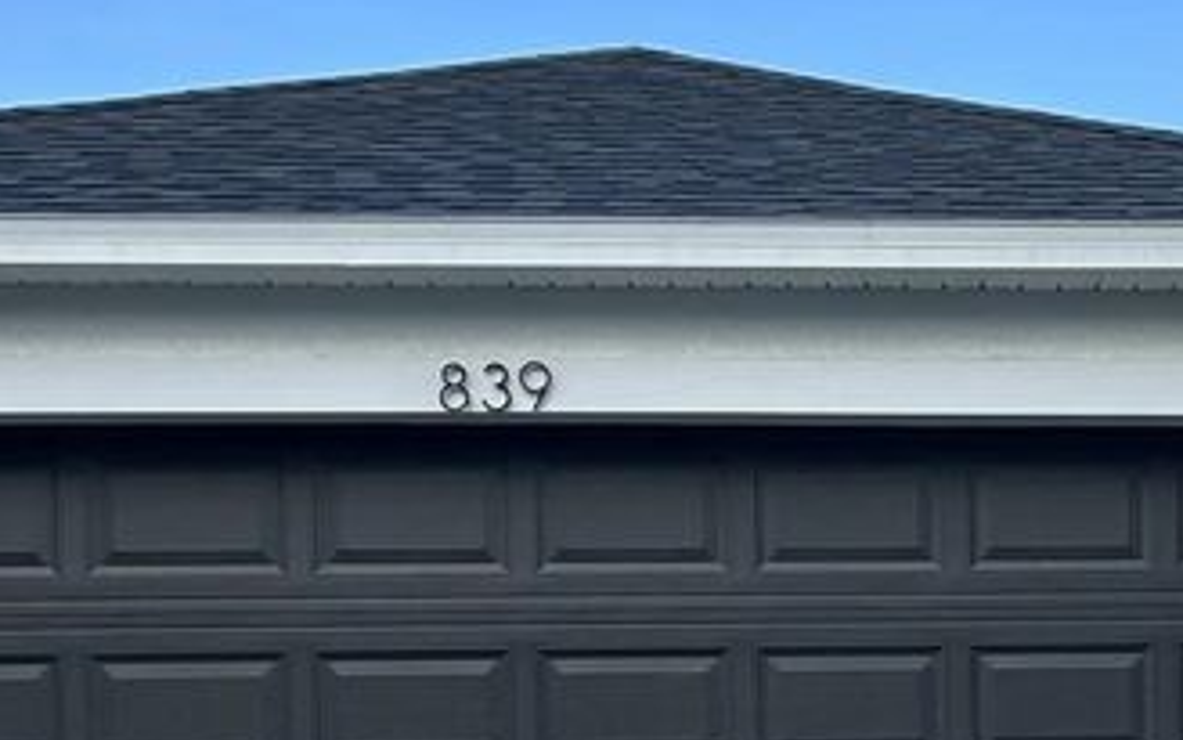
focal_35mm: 86
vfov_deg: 14.9
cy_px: 787
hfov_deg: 22.9
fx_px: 2773
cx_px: 1259
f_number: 1.5
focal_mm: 5.7
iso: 50
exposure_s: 1/1468
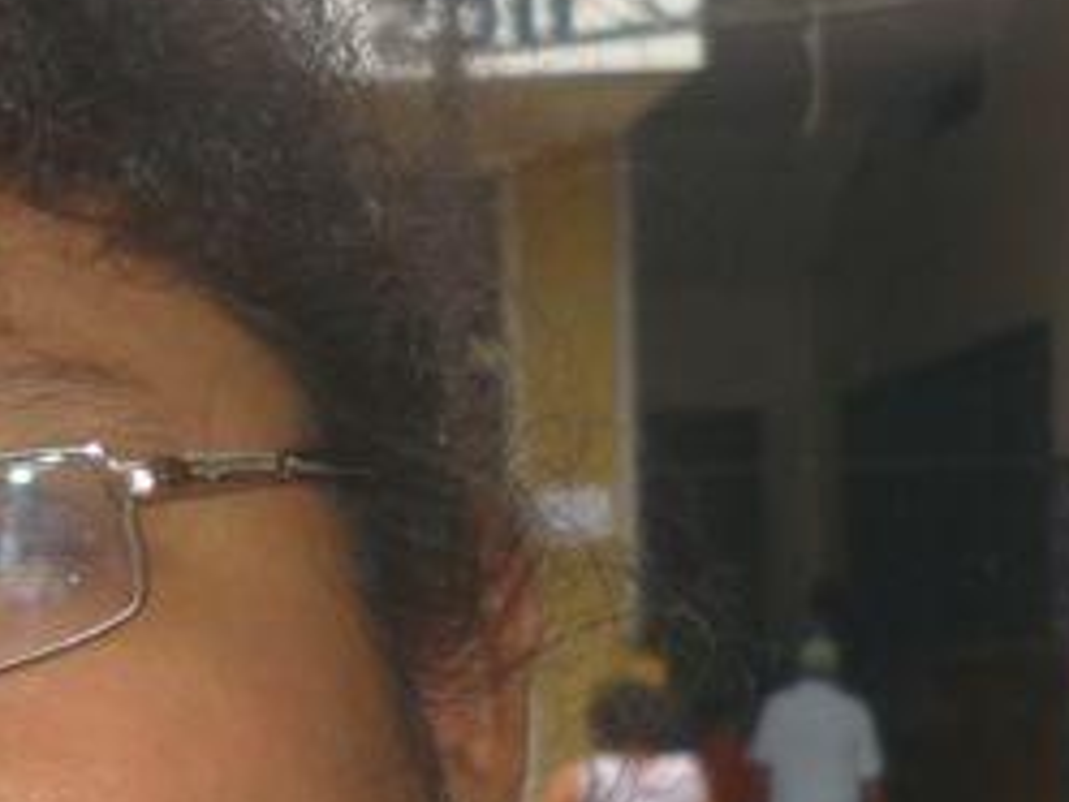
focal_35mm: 133
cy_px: 858
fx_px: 4107
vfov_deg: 11.0
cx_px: -474
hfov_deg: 14.0
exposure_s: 1/640
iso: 100
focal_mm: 5.5
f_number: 2.8
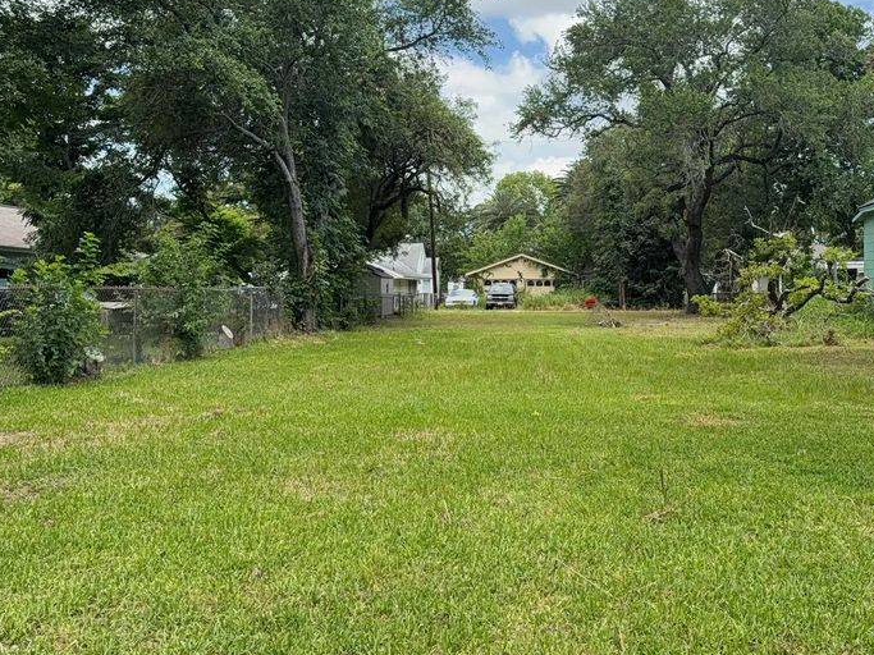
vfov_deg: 39.5
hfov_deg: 51.0
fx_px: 909
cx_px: 523
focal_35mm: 36
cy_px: 269
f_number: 1.78
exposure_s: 1/2299
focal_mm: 6.76
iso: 80
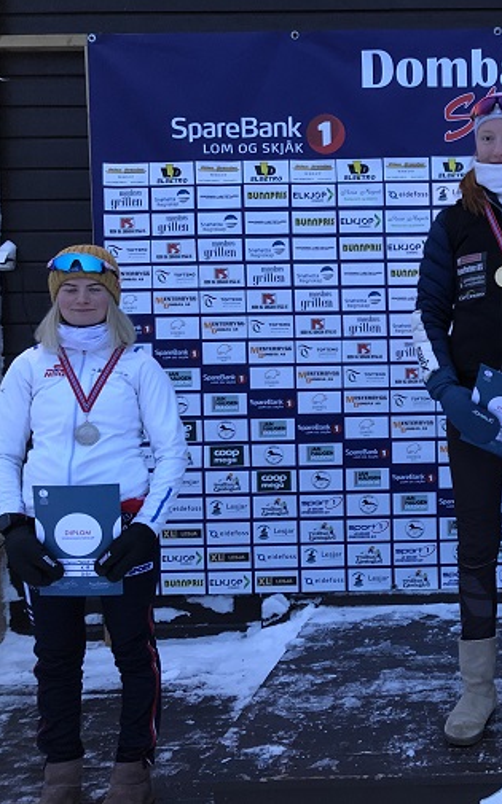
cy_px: 401
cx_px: 488
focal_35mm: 40
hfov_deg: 30.0
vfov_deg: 49.3
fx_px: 877
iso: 320
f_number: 1.8
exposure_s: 1/33
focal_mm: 3.99
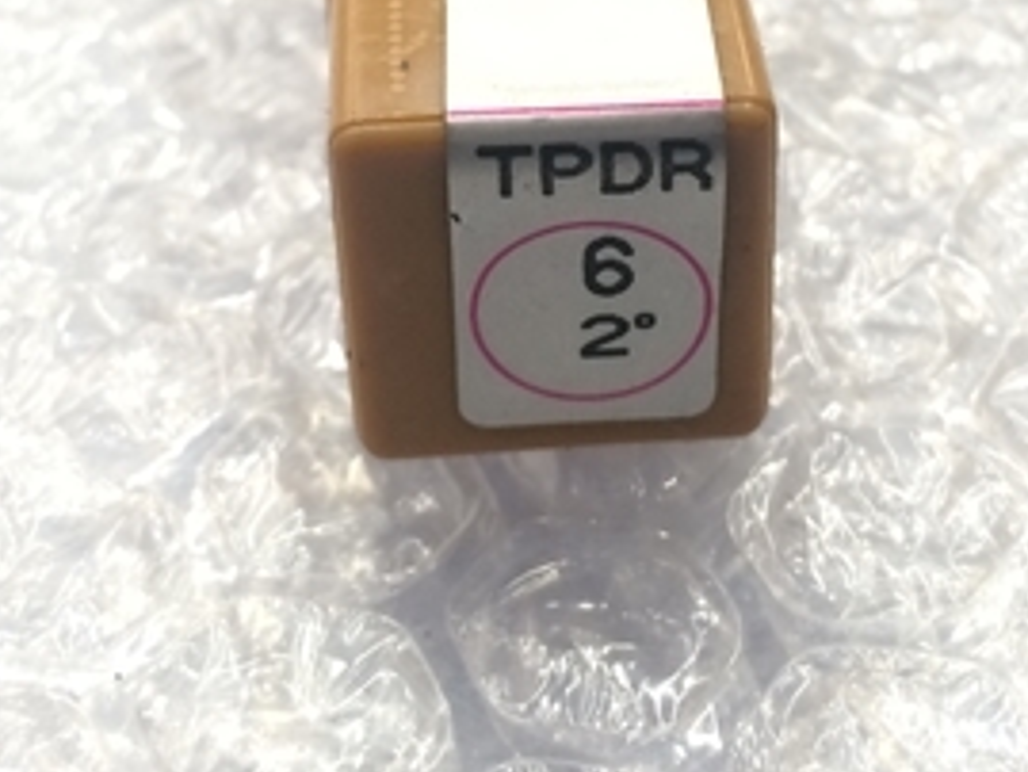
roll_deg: +1.8
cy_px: 76
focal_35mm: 69
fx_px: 2050
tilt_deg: -33.8
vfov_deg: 20.9
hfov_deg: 28.1
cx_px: 493
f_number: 2.2
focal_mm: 4.15
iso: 100
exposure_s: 1/30
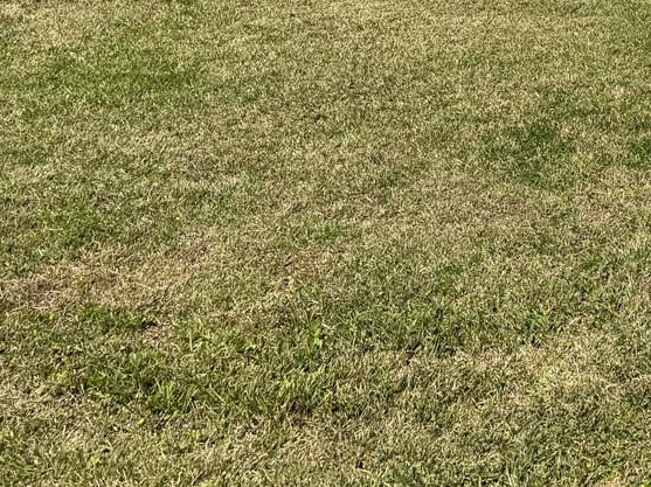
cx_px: 704
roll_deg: -0.5
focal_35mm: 69
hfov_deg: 26.2
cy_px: -175
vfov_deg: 19.4
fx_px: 1297
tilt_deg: -4.9
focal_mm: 6.76
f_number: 1.78
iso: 80
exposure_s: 1/5348
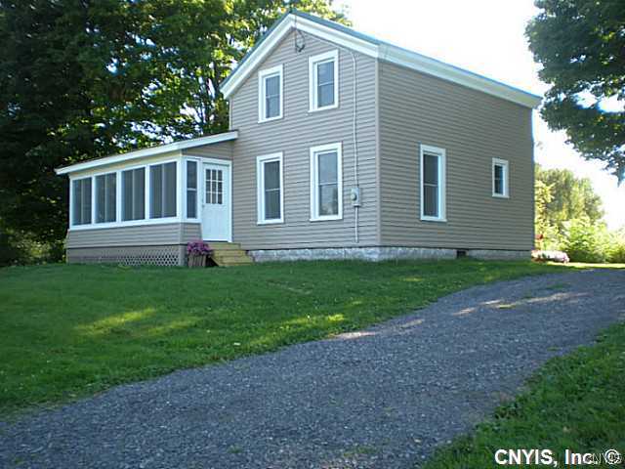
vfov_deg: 37.7
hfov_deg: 49.0
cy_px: 234
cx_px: 312
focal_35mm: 38
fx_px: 686
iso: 64
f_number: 3.1
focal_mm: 6.3
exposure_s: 1/104
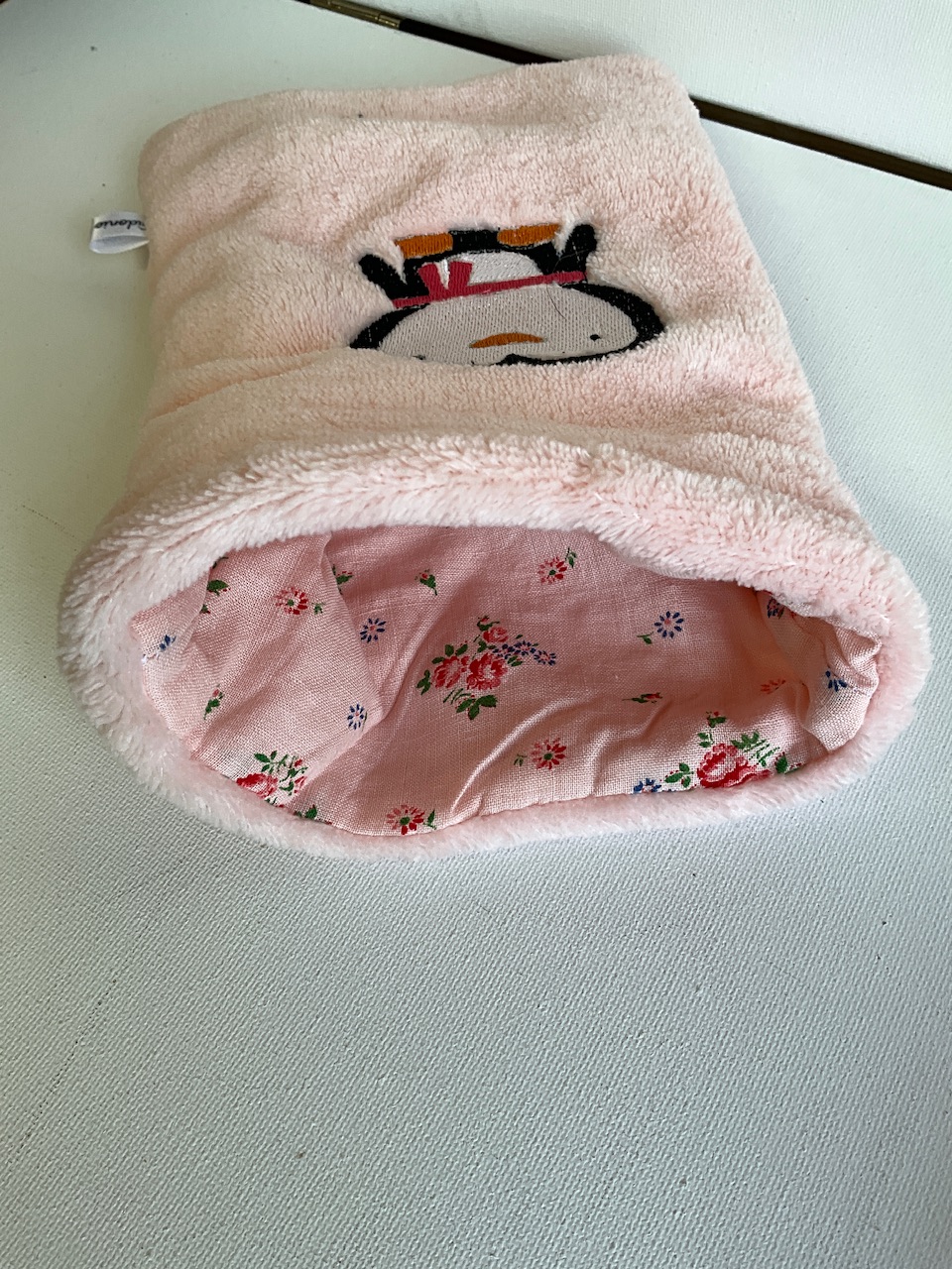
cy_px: 634
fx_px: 1063
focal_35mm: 29
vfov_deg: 61.7
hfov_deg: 48.2
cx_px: 476
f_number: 1.8
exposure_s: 1/100
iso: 20
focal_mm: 3
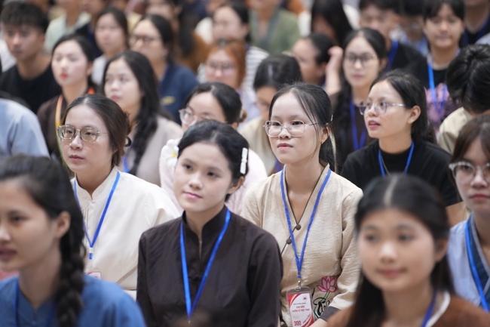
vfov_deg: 9.1
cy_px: 164
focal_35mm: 150
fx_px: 2041
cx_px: 245
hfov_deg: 13.7
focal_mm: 150
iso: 4000
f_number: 2.8
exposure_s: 1/200
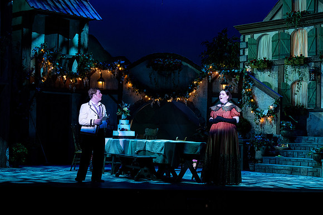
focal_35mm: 70
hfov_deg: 28.8
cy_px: 108
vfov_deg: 19.5
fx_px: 628
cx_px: 162
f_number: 5.6
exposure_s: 1/160
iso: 1000
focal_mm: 70
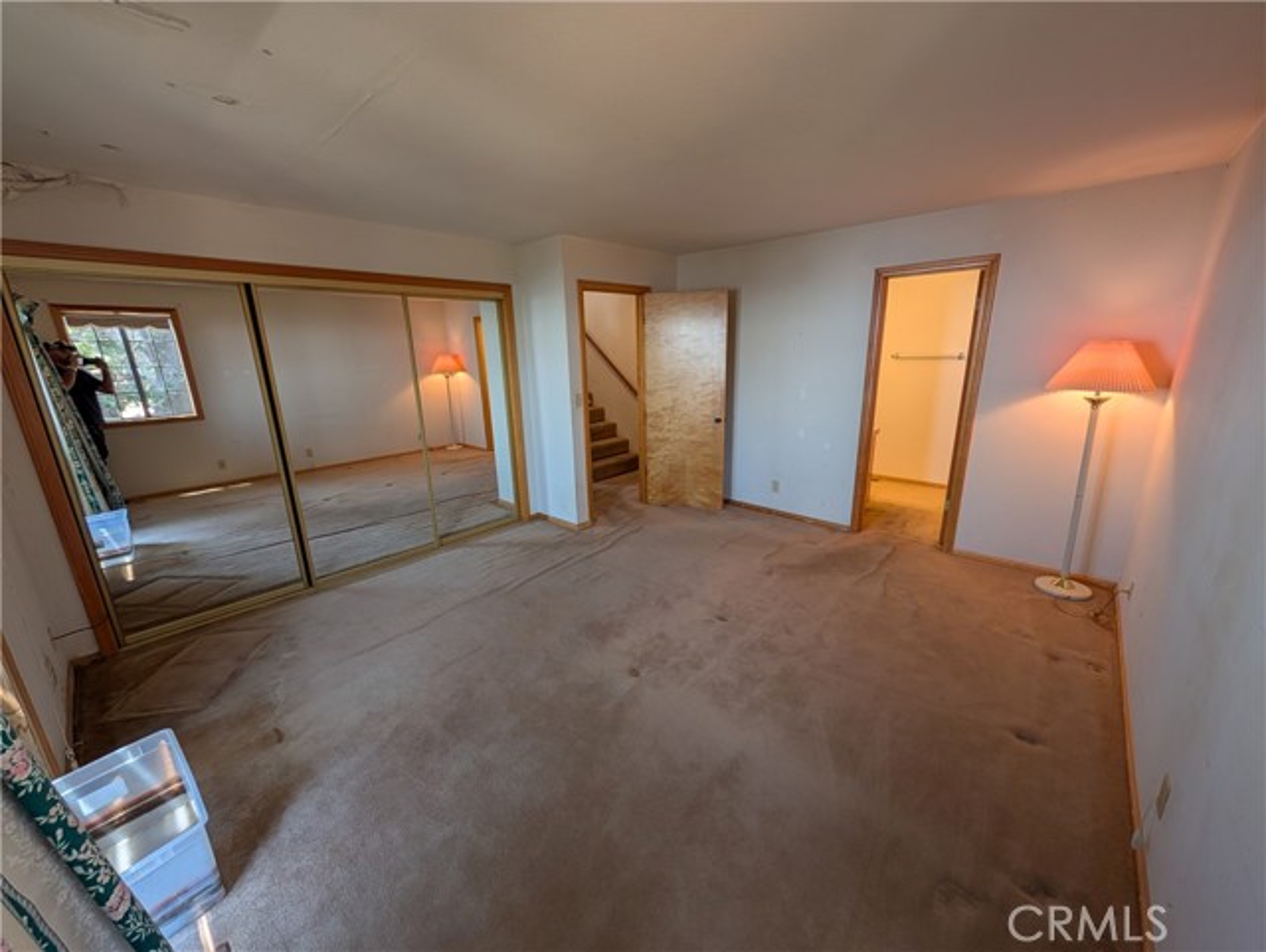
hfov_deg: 110.5
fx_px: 439
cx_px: 633
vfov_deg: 94.6
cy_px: 476
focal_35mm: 12
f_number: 1.7
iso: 48
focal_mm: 2.02
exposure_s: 1/60
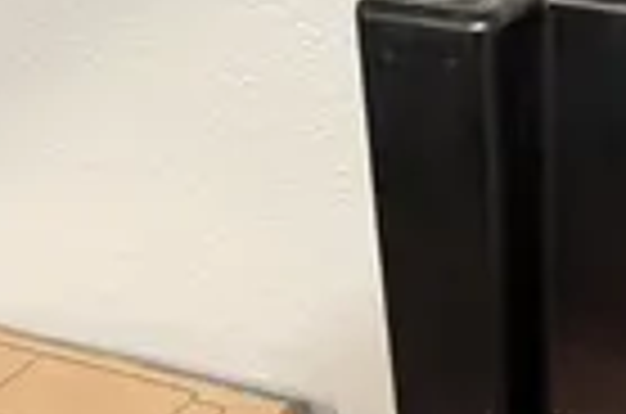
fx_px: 1249
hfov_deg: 27.4
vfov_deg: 16.4
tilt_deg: -45.1
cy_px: 698
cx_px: 522
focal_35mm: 72
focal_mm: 6.76
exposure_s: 1/30
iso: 800
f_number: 1.78
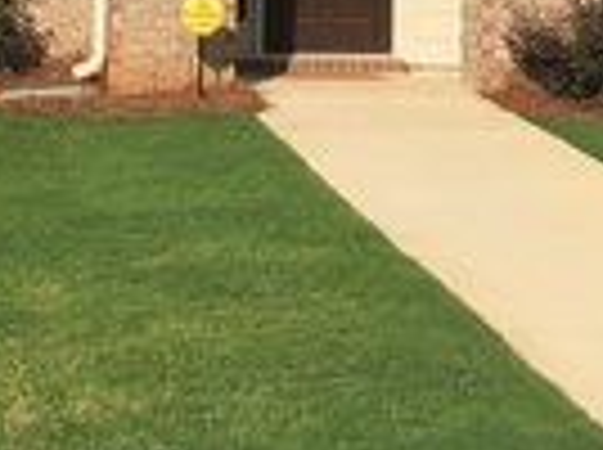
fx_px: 2261
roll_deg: -1.6
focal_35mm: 130
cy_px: -212
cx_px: 279
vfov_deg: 11.0
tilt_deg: +7.0
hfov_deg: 15.2
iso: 25
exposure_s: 1/1326
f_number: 2.2
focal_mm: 4.15
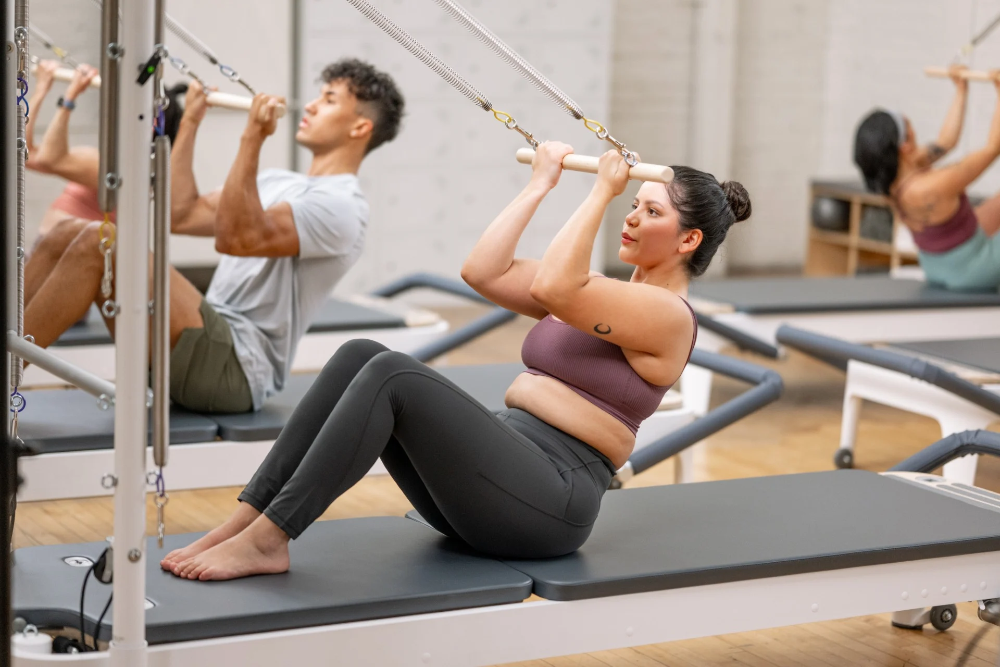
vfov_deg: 16.1
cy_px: 334
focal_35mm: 85
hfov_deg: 23.9
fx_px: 2361
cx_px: 500
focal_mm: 85
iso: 1000
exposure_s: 1/640
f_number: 1.8
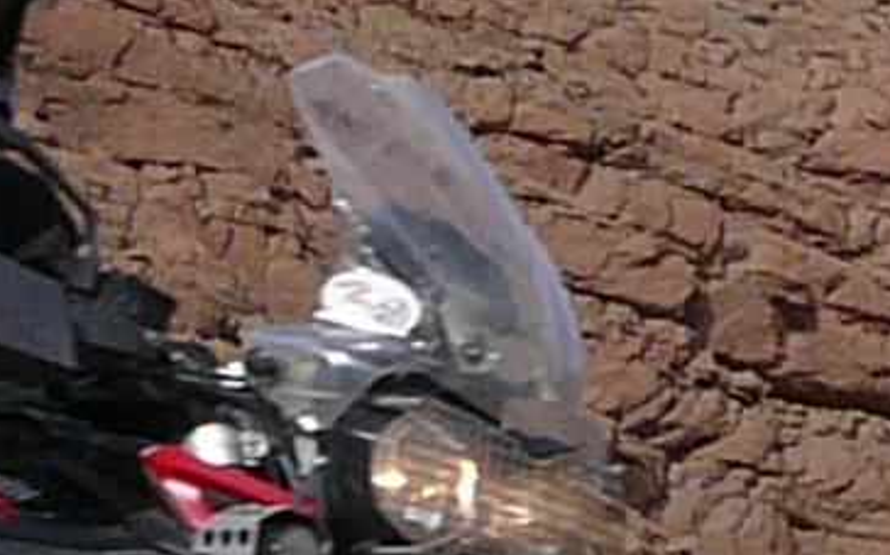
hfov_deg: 7.8
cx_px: 1506
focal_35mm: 261
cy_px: 655
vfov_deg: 5.0
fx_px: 6327
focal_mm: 5.2
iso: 80
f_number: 5
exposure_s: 1/500
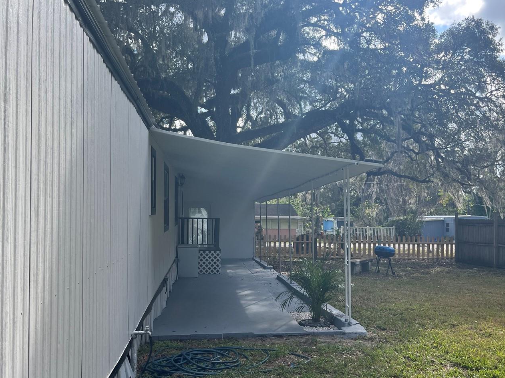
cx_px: 254
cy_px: 206
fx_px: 481
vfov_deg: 42.9
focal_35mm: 33
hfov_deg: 55.4
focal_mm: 5.1
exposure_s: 1/1623
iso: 50
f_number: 1.6
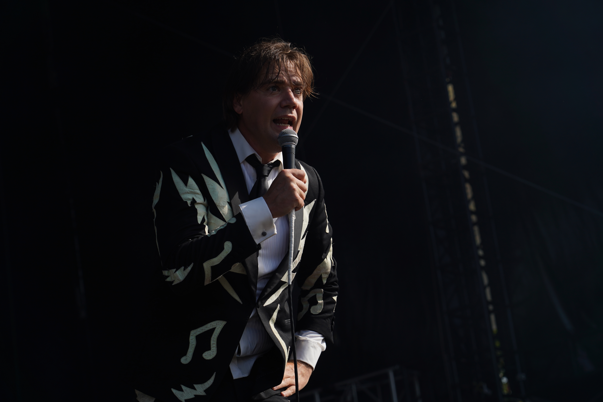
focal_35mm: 105
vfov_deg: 13.0
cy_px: 201
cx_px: 302
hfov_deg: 19.5
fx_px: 1759
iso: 100
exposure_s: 1/400
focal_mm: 105
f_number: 7.1
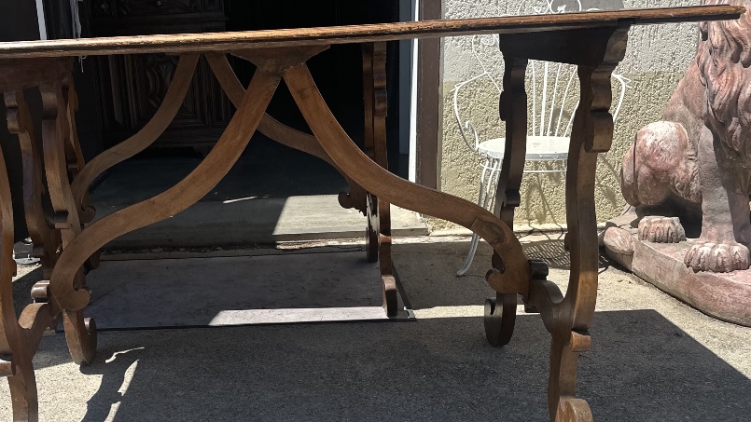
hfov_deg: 50.8
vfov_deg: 30.3
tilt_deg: -15.9
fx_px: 777
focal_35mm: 39
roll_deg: +5.1
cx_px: 260
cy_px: 266
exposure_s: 1/4545
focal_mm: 6.86
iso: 80
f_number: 1.78
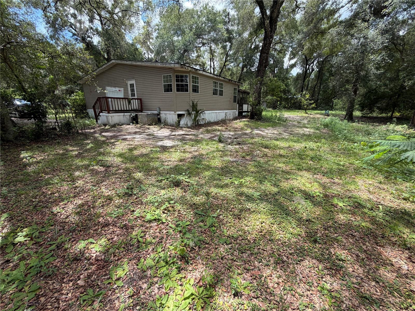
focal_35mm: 14
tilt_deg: -13.0
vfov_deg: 85.7
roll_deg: +1.7
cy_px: 156
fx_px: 168
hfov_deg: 102.1
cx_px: 208
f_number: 2.2
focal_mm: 2.22
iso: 64
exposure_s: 1/502
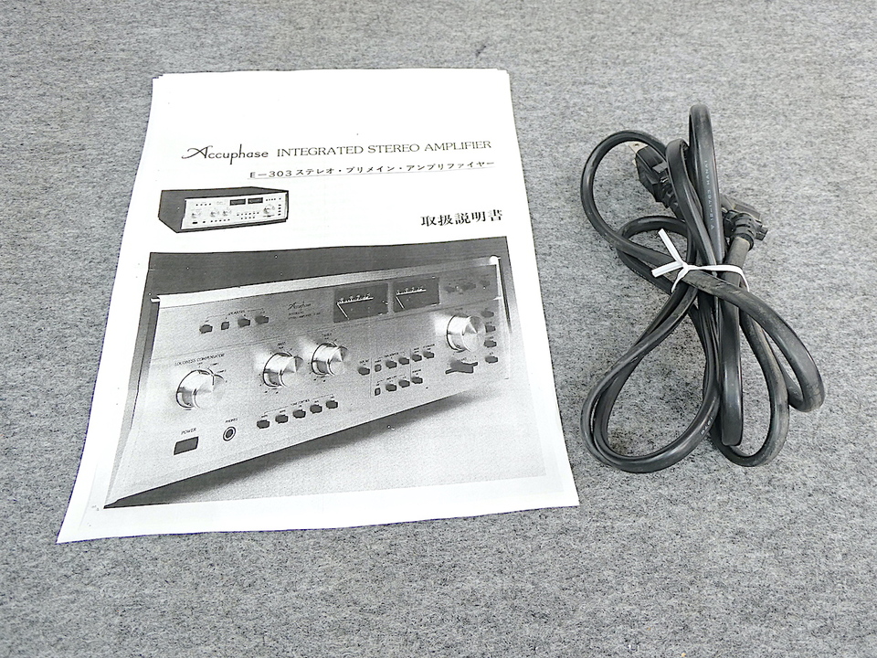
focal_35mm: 33
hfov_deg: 55.4
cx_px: 438
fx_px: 836
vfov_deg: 42.9
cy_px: 329
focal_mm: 5.8
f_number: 3.6
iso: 200
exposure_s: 1/13
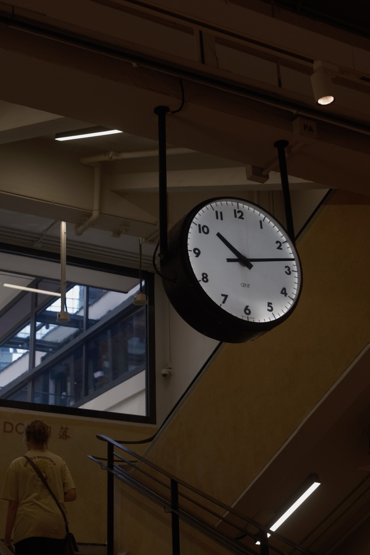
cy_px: 265
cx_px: 160
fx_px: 678
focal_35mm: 44
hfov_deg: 30.5
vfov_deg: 44.5
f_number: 2.8
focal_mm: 23
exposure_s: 1/60
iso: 80
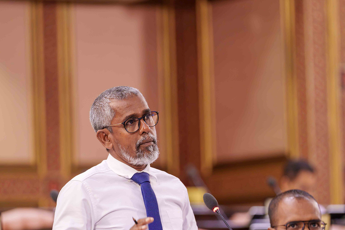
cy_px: 155
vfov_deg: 5.0
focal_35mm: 273
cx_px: 155
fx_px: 2617
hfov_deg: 7.5
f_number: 2.8
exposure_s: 1/100
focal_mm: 200
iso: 1250
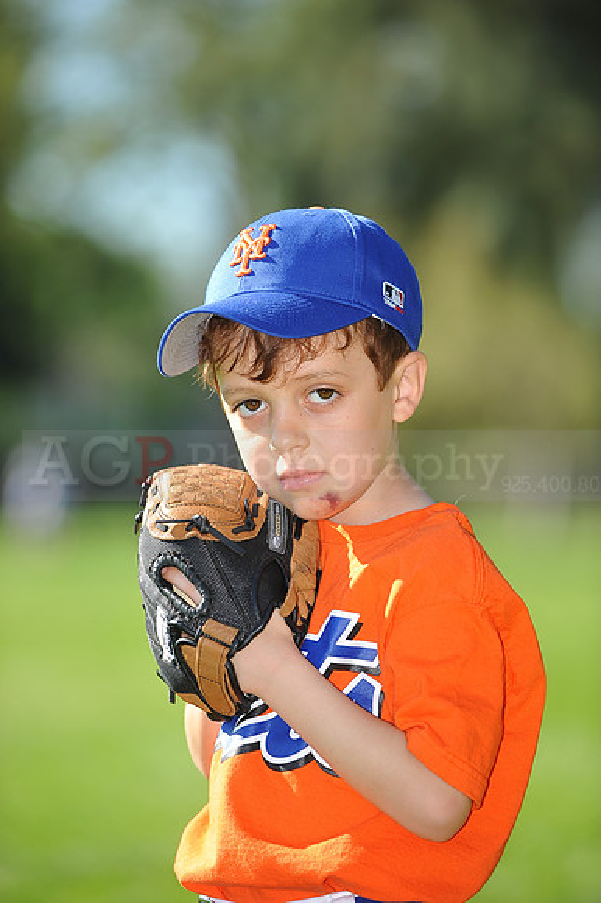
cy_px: 452
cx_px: 300
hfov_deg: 6.9
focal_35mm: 200
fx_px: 5014
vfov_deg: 10.3
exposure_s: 1/800
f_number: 4
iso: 200
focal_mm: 200
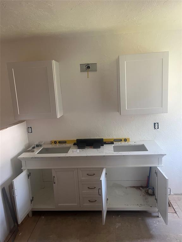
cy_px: 121
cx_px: 91
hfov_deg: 53.1
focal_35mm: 26
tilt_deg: -10.1
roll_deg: +2.5
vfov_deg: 67.3
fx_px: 182
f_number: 1.6
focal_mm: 5.1
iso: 160
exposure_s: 1/60
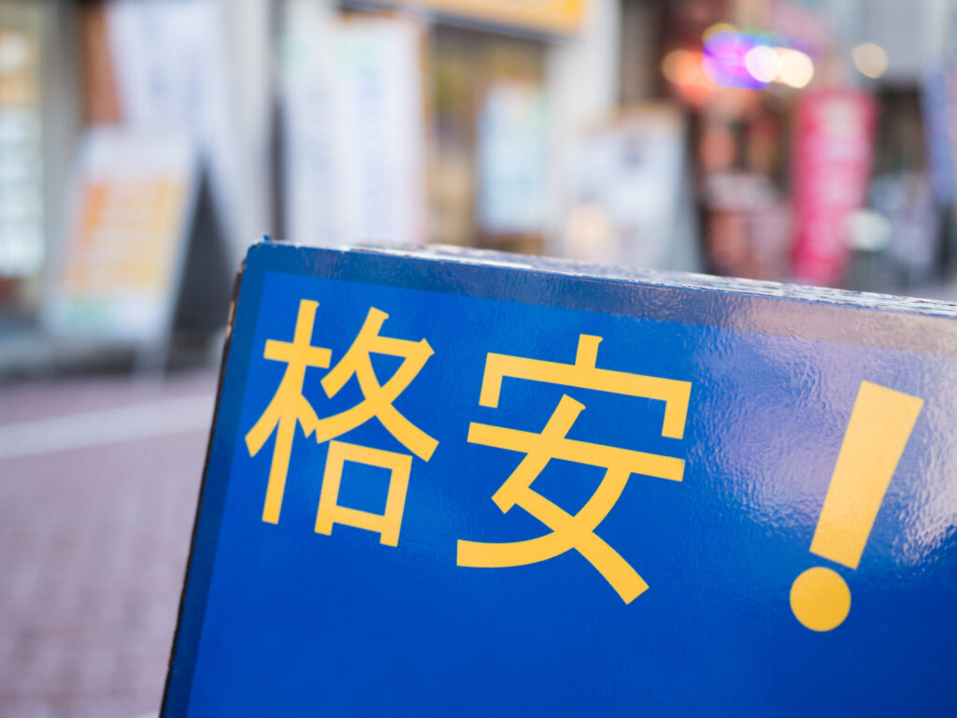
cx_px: 478
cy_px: 359
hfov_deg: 36.8
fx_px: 1438
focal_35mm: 52
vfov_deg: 28.0
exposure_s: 1/125
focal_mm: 26
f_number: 2.8
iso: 200
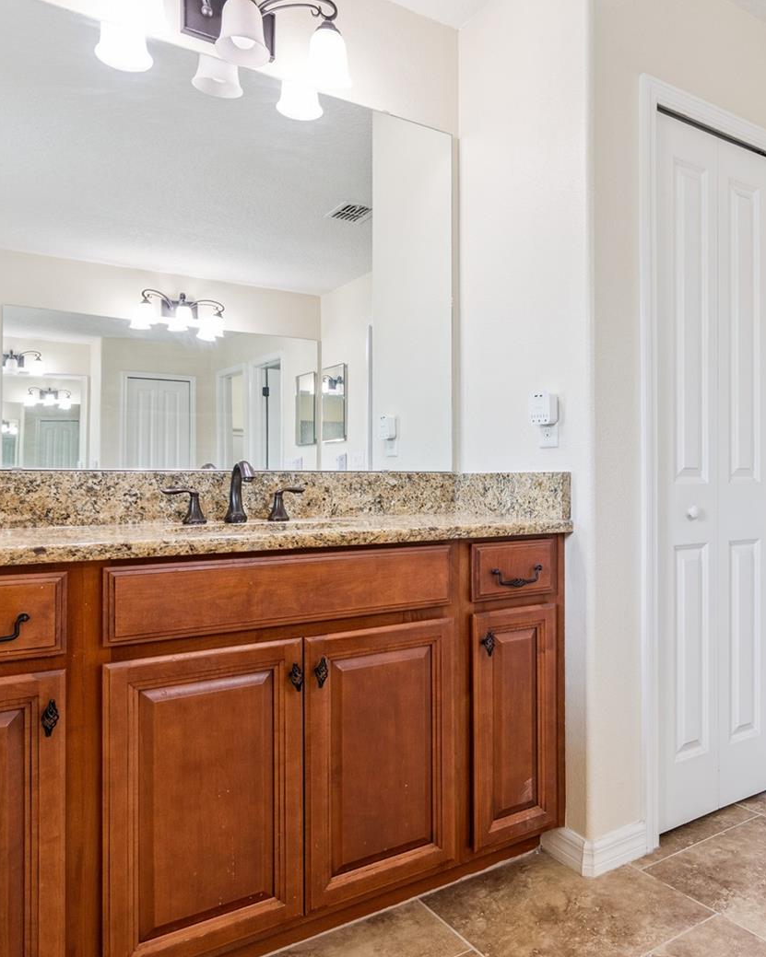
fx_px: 737
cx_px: 558
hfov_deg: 52.9
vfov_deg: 66.0
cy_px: 475
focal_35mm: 26
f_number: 9
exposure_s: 1/20
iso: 800
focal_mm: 18
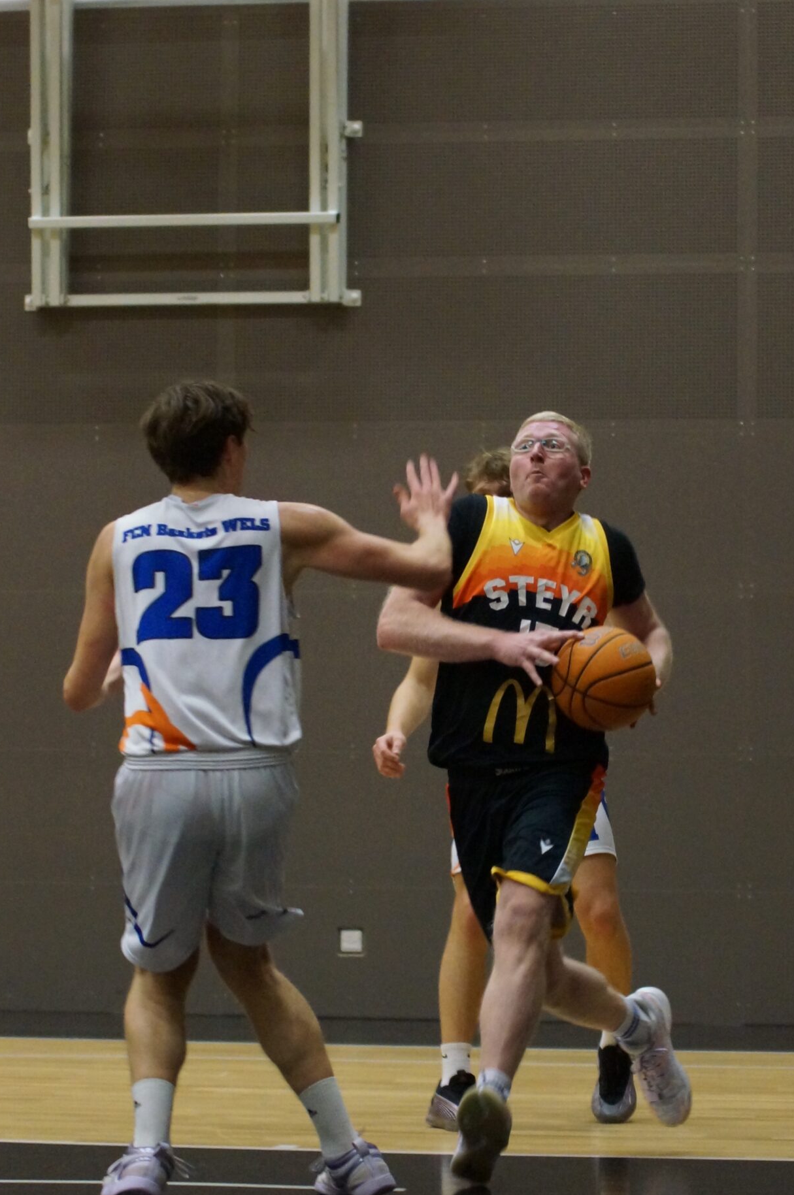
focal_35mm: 147
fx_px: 4875
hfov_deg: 9.3
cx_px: 475
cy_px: 647
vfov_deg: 14.0
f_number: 2.8
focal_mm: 70
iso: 3200
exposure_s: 1/250
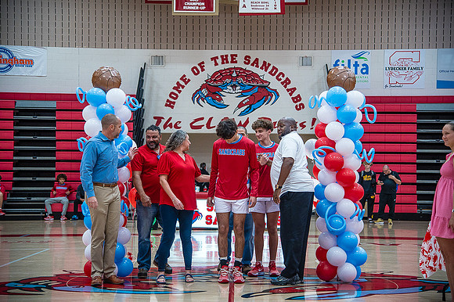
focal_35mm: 66
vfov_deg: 20.6
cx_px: 227
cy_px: 151
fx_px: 832
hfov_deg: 30.5
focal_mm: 66
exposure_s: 1/320
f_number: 4
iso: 2000
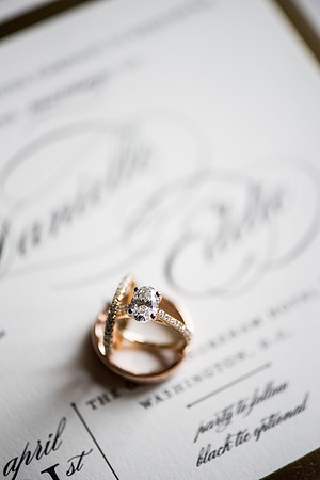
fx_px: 1400
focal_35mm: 105
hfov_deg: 13.0
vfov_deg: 19.5
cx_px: 160
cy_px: 240
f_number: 3.2
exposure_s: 1/4000
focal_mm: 105
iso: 1250
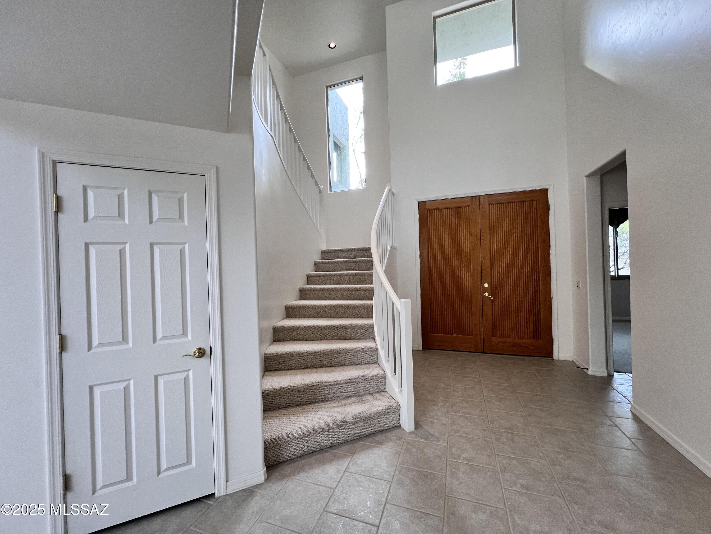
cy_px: 267
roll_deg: +1.5
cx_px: 356
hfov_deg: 106.2
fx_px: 267
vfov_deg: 89.9
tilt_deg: +0.1
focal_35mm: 13
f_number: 1.8
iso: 64
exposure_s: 1/120
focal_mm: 1.57
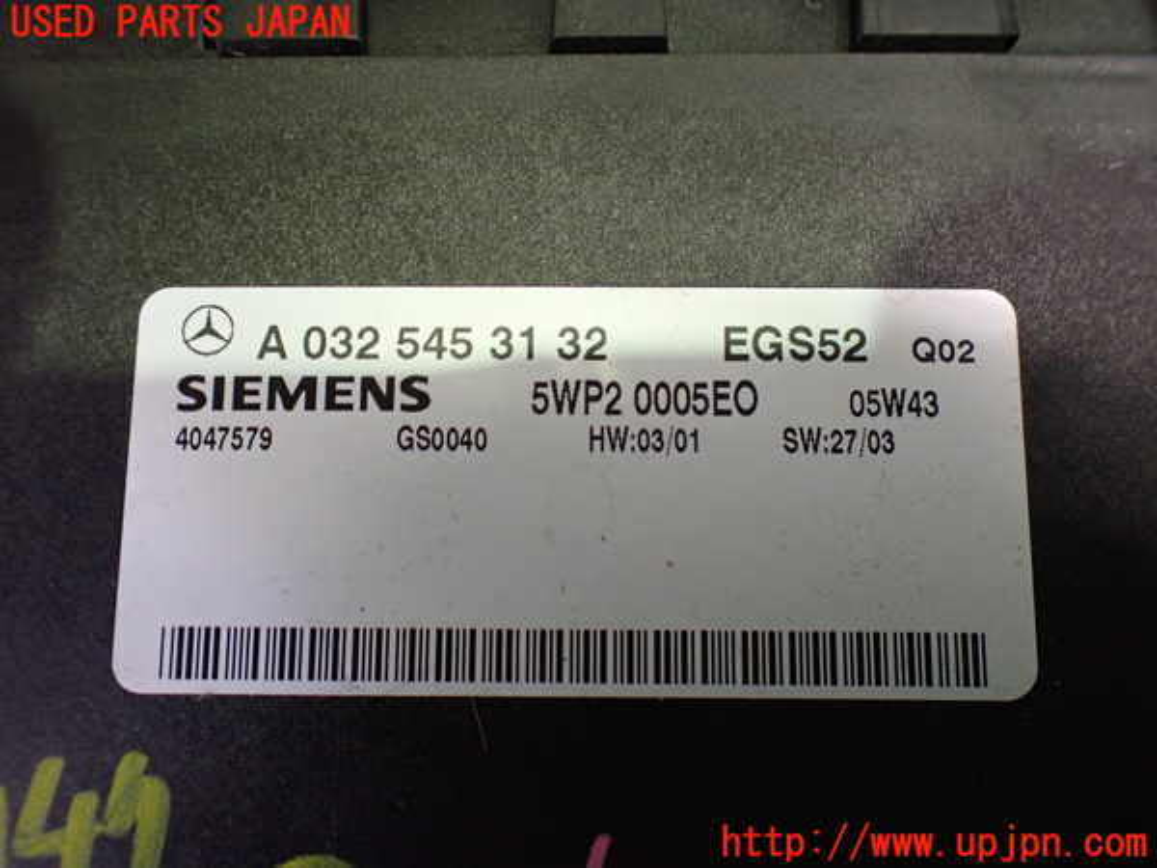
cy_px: 434
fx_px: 1003
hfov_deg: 60.0
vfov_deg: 46.8
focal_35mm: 30
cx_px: 578
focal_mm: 5.4
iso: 800
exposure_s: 1/80
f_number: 2.3
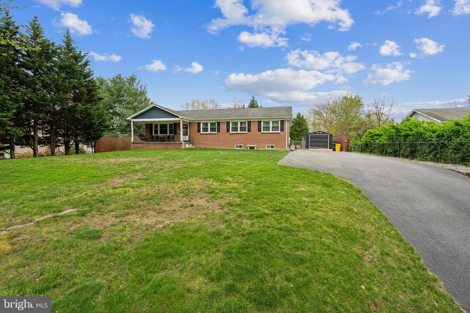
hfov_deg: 96.7
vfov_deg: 73.7
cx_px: 235
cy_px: 156
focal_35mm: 16
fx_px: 209
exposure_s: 1/500
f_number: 6.3
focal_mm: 16
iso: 800
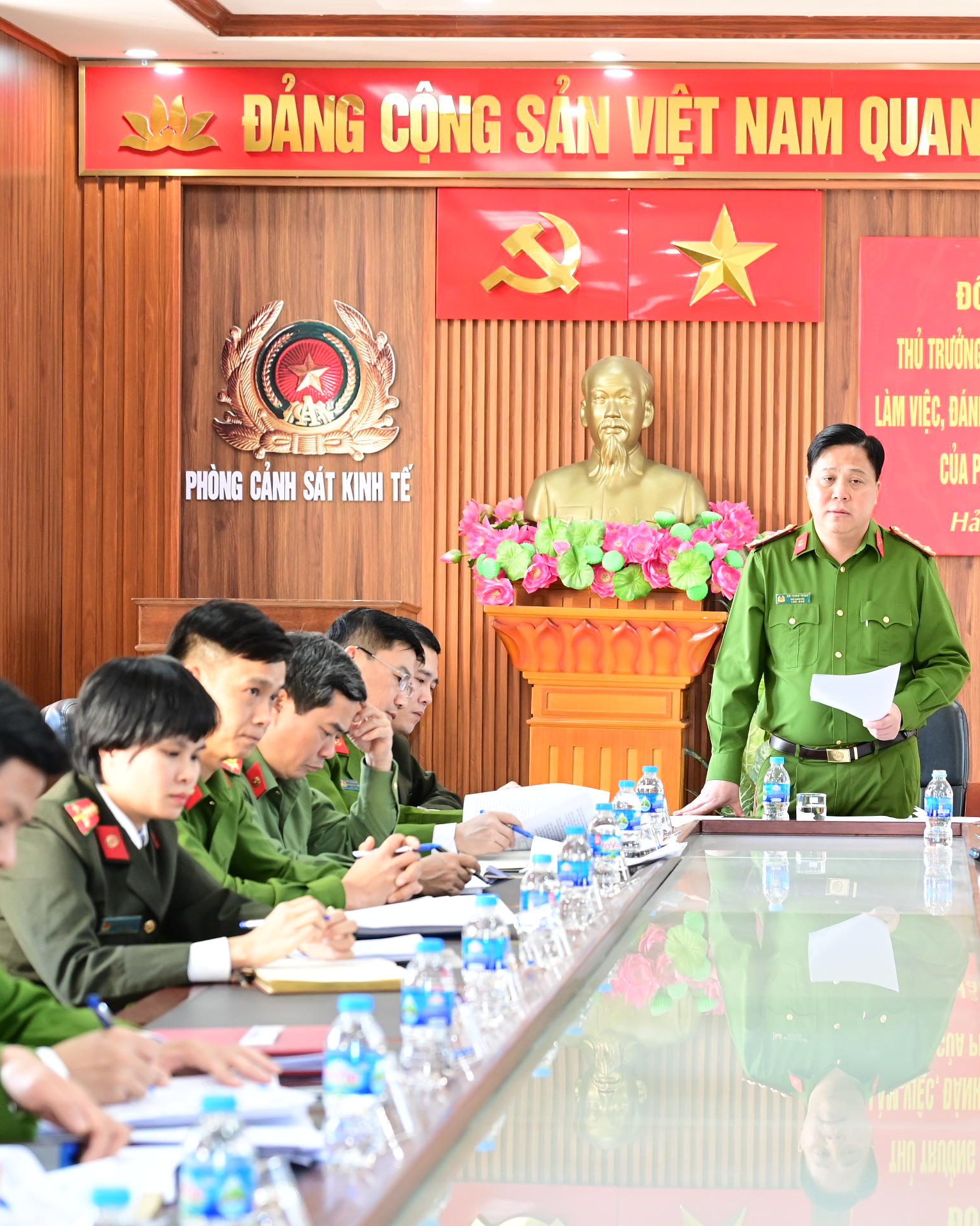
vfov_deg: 20.8
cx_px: 746
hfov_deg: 16.6
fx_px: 3336
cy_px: 636
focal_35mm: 92
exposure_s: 1/160
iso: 2500
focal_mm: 62
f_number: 4
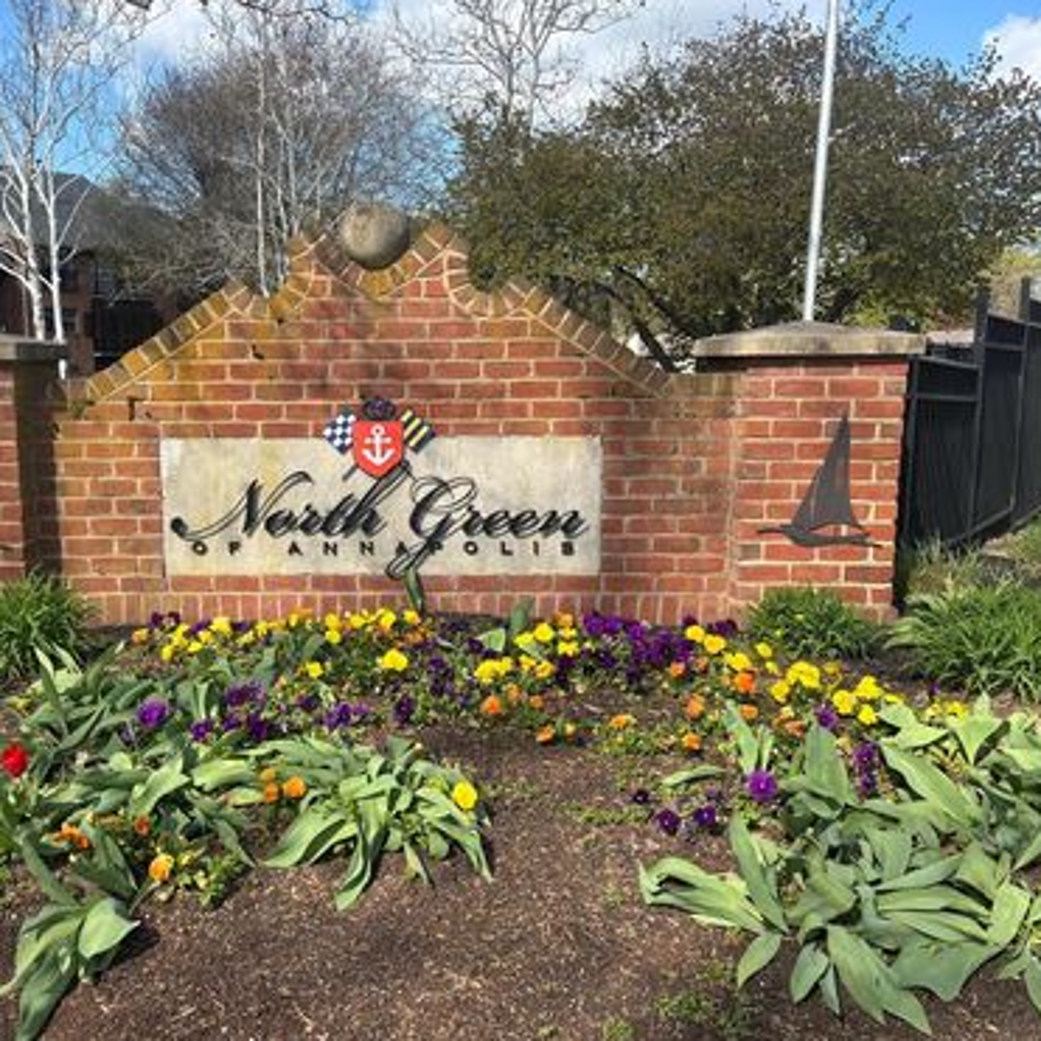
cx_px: 384
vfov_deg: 52.5
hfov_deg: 51.9
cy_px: 520
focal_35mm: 31
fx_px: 1055
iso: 50
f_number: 1.6
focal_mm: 5.96
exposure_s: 1/1876
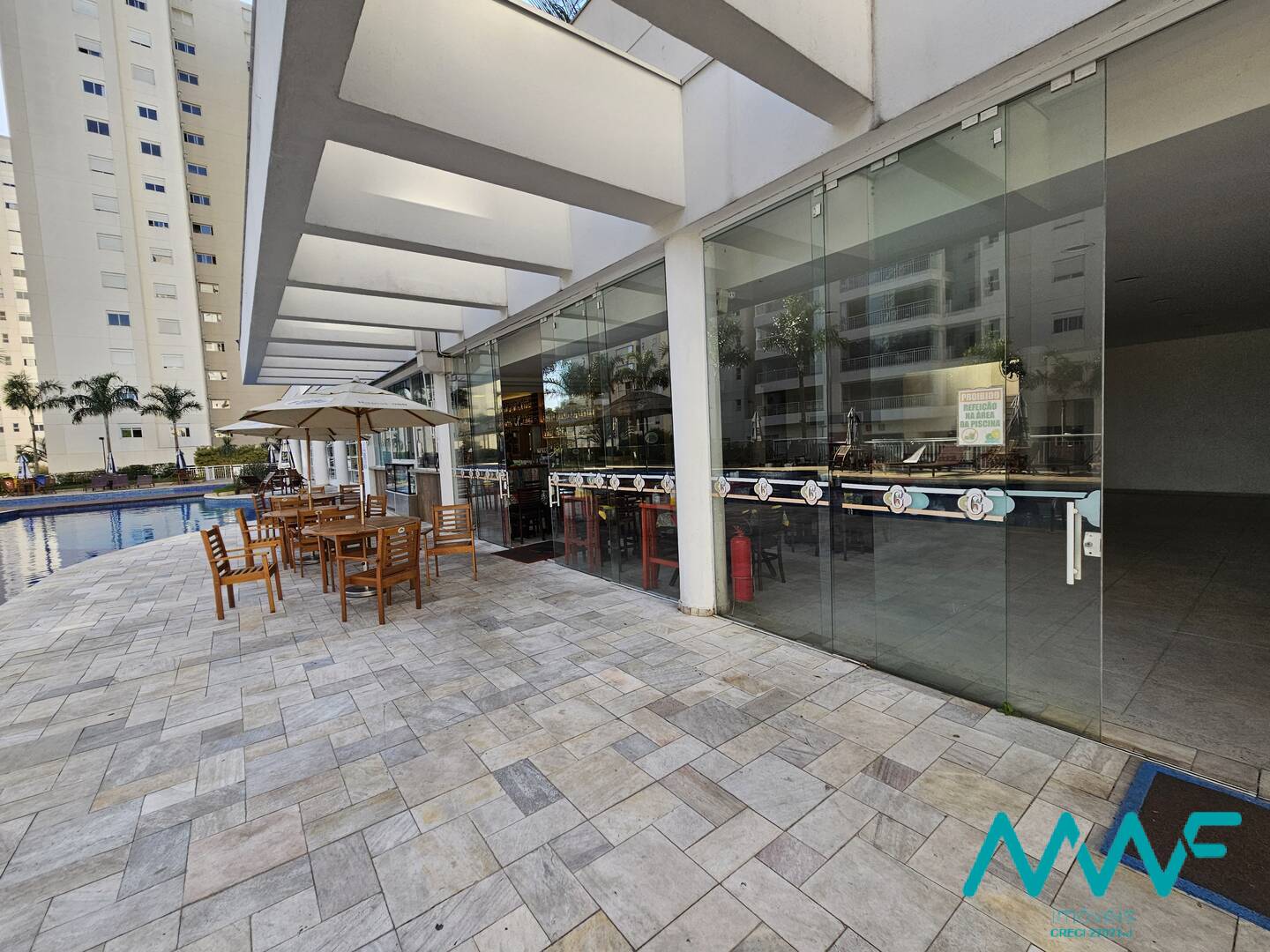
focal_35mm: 13
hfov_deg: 106.2
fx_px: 477
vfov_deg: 89.9
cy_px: 476
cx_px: 635
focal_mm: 2.2
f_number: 2.2
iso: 50
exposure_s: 1/338
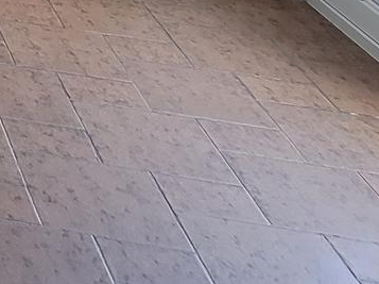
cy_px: -328
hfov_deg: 19.5
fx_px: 689
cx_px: -358
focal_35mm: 63
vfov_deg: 16.2
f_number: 2.2
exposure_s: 1/60
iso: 160
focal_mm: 2.2
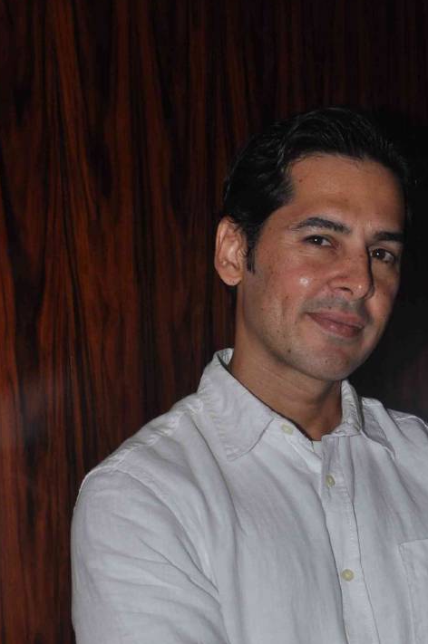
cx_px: 252
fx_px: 1932
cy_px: 640
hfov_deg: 12.6
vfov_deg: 18.5
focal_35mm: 108
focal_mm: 32
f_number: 9
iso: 320
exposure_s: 1/250
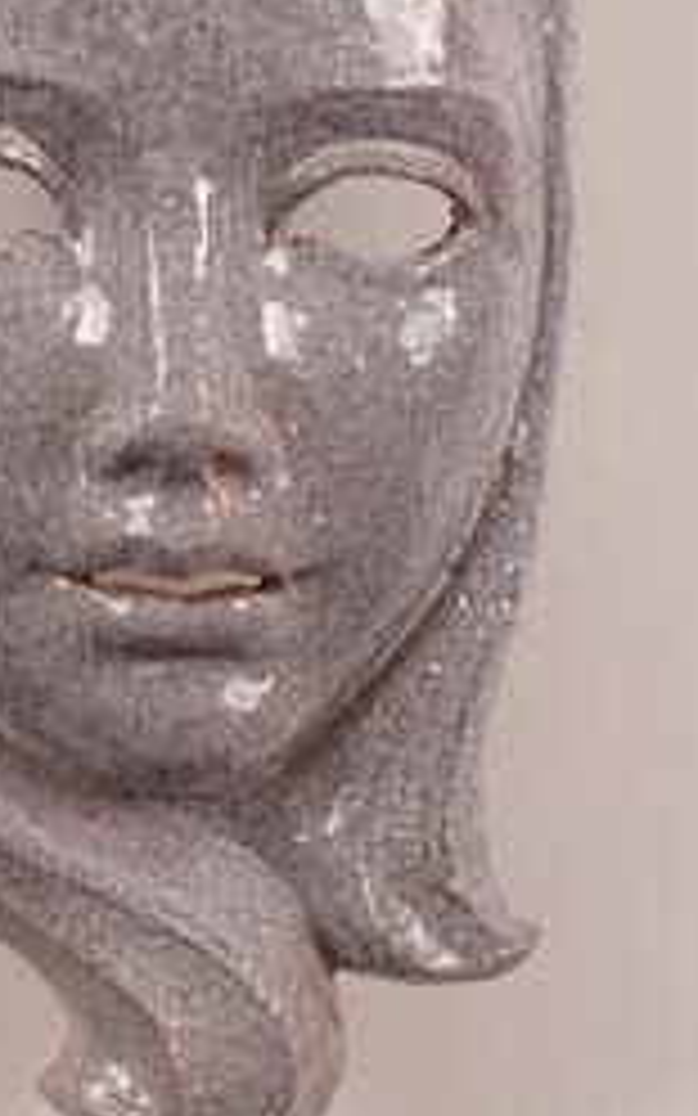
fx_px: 4379
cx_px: 178
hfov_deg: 9.1
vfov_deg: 14.5
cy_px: 394
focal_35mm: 144
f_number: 8
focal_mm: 55
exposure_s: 1/5
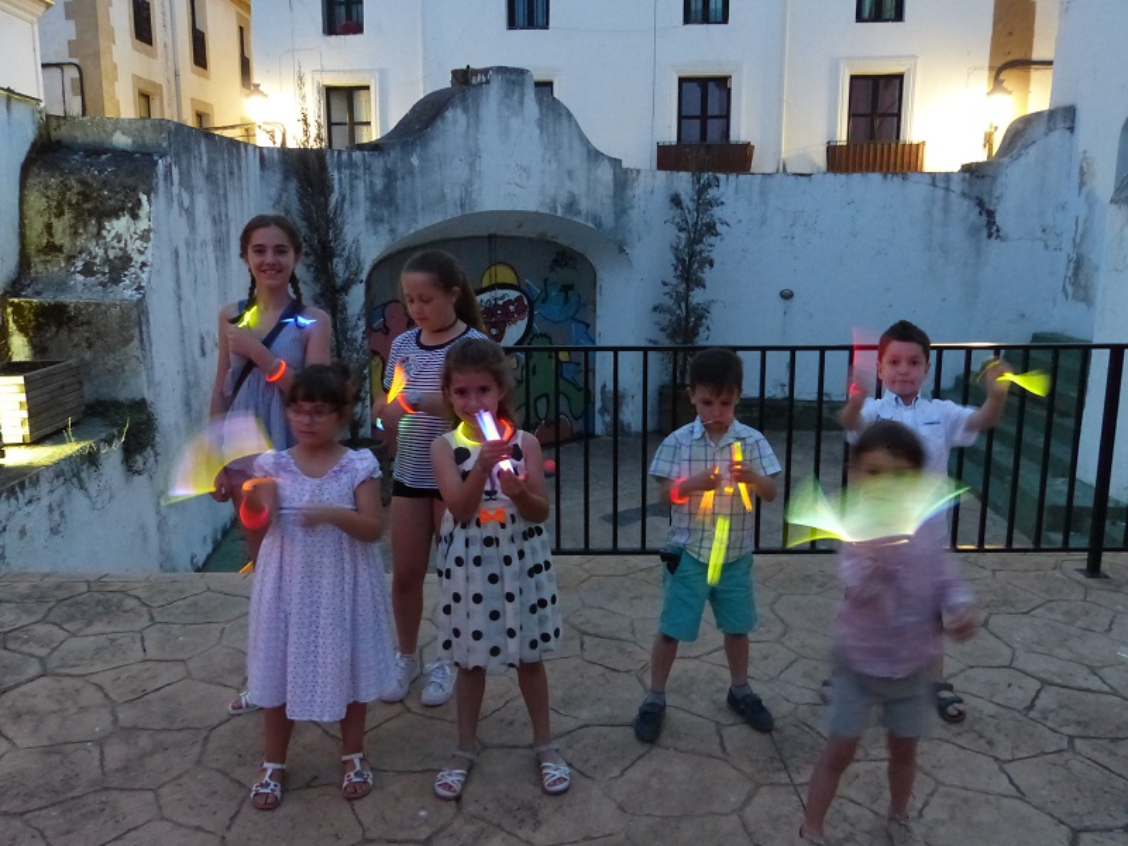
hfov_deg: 61.7
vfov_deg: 48.2
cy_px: 423
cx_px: 564
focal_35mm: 29
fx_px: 945
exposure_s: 1/8
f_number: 2.8
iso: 800
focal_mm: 5.3
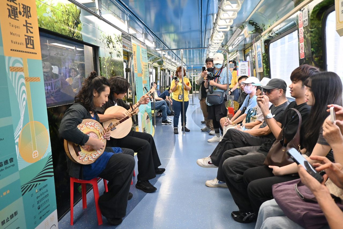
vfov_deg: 53.1
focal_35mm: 24
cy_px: 114
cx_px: 172
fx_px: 229
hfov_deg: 73.8
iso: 1000
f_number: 3.5
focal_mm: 16
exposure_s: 1/125
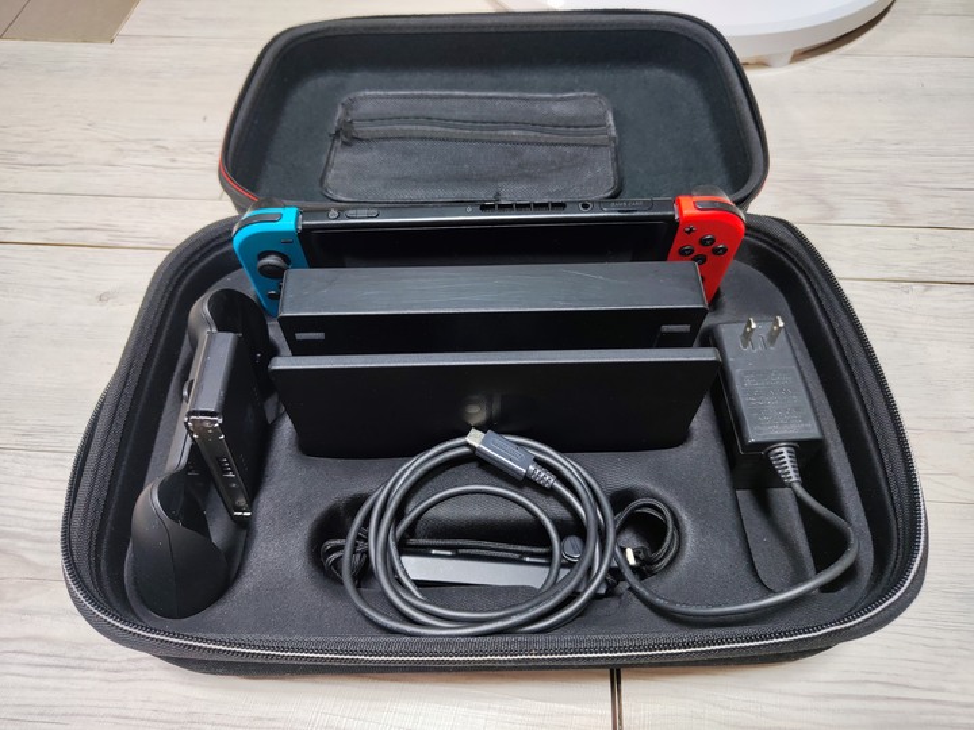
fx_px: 675
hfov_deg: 71.6
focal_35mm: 24
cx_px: 487
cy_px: 365
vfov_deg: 56.8
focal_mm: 5.59
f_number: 1.88
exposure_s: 1/60
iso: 229
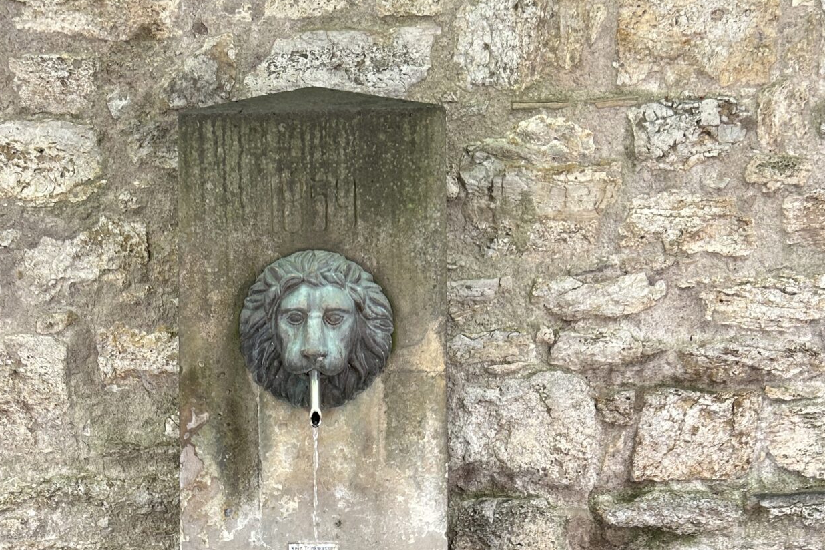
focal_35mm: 56
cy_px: 637
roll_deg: -0.7
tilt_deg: -16.6
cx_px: 302
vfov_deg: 22.5
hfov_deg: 35.4
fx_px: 1283
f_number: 1.5
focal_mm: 5.7
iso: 80
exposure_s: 1/121
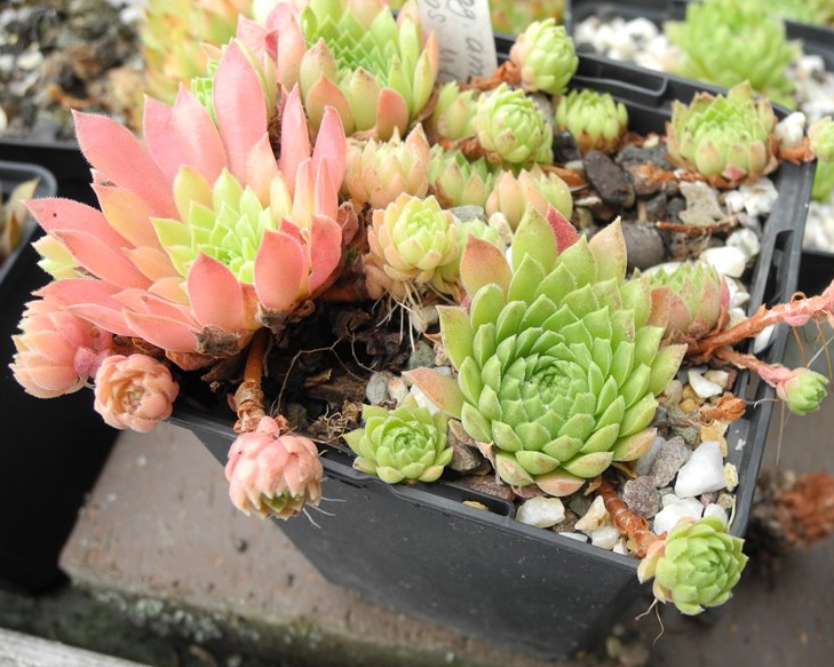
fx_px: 740
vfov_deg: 48.5
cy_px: 342
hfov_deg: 58.7
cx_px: 456
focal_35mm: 30
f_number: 2.8
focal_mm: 6
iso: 100
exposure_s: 1/160
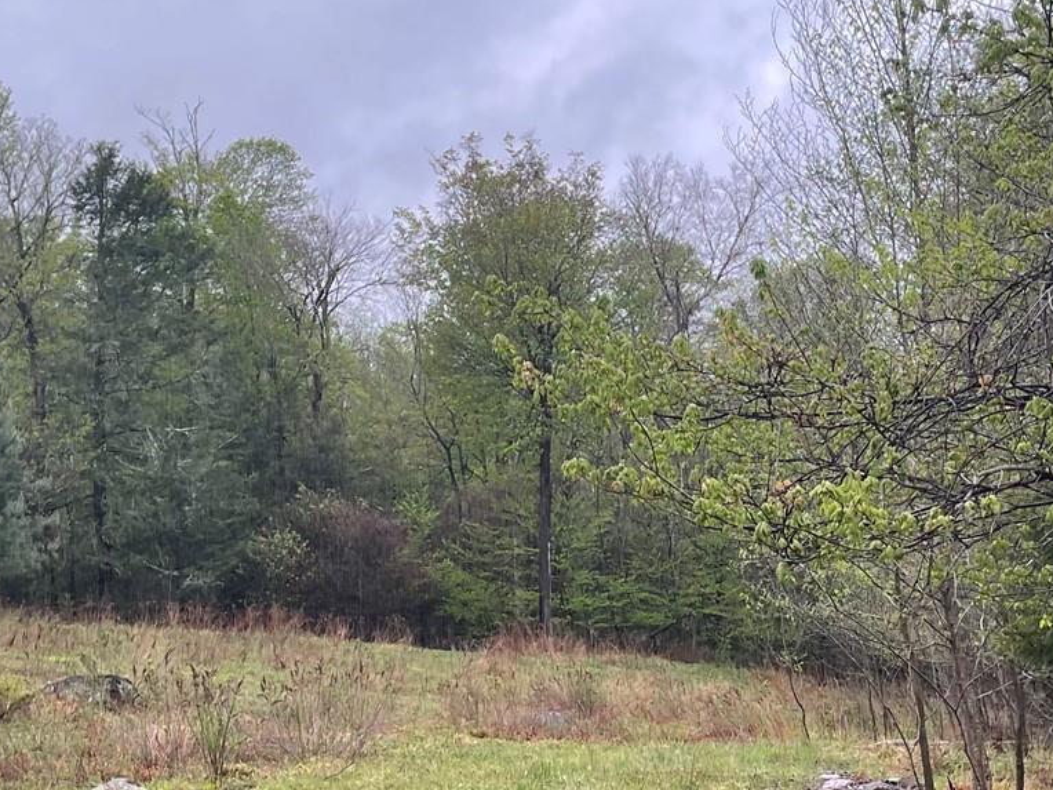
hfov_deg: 28.7
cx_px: 715
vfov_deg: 21.6
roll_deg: +1.7
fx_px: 2038
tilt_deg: -4.0
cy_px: 636
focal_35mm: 67
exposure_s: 1/121
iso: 32
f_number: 1.6
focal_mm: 5.1
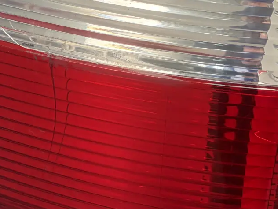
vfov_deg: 18.6
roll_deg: -4.6
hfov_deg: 24.7
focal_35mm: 79
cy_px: 78
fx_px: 634
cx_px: 136
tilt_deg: -28.4
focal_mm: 5.96
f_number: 1.6
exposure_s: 1/121
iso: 80
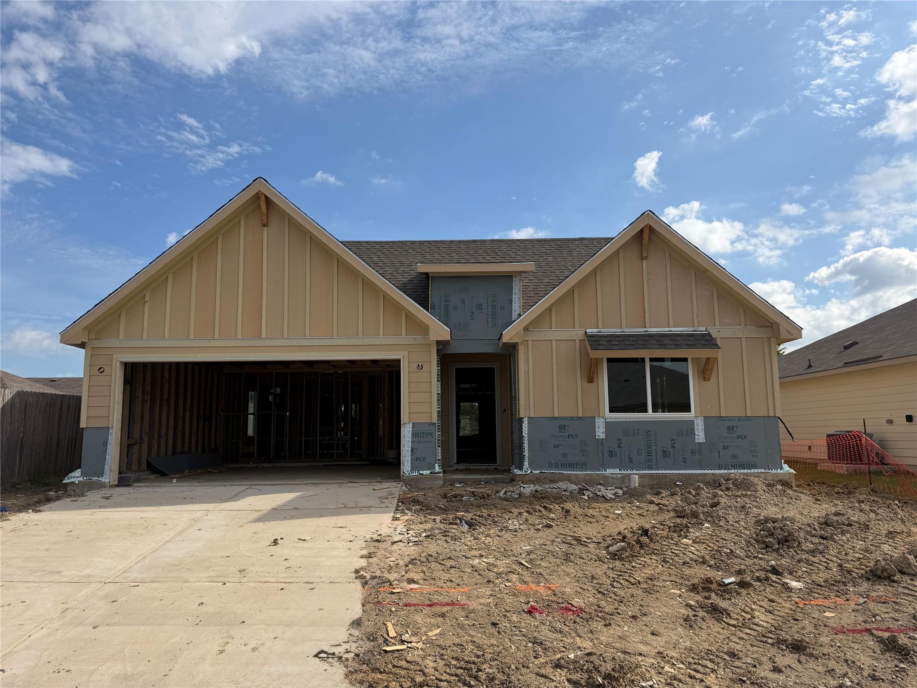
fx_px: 636
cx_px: 458
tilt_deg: +6.5
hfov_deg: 71.6
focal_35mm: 24
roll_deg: +1.3
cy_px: 344
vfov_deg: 56.8
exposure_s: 1/7353
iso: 80
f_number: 1.78
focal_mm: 6.76
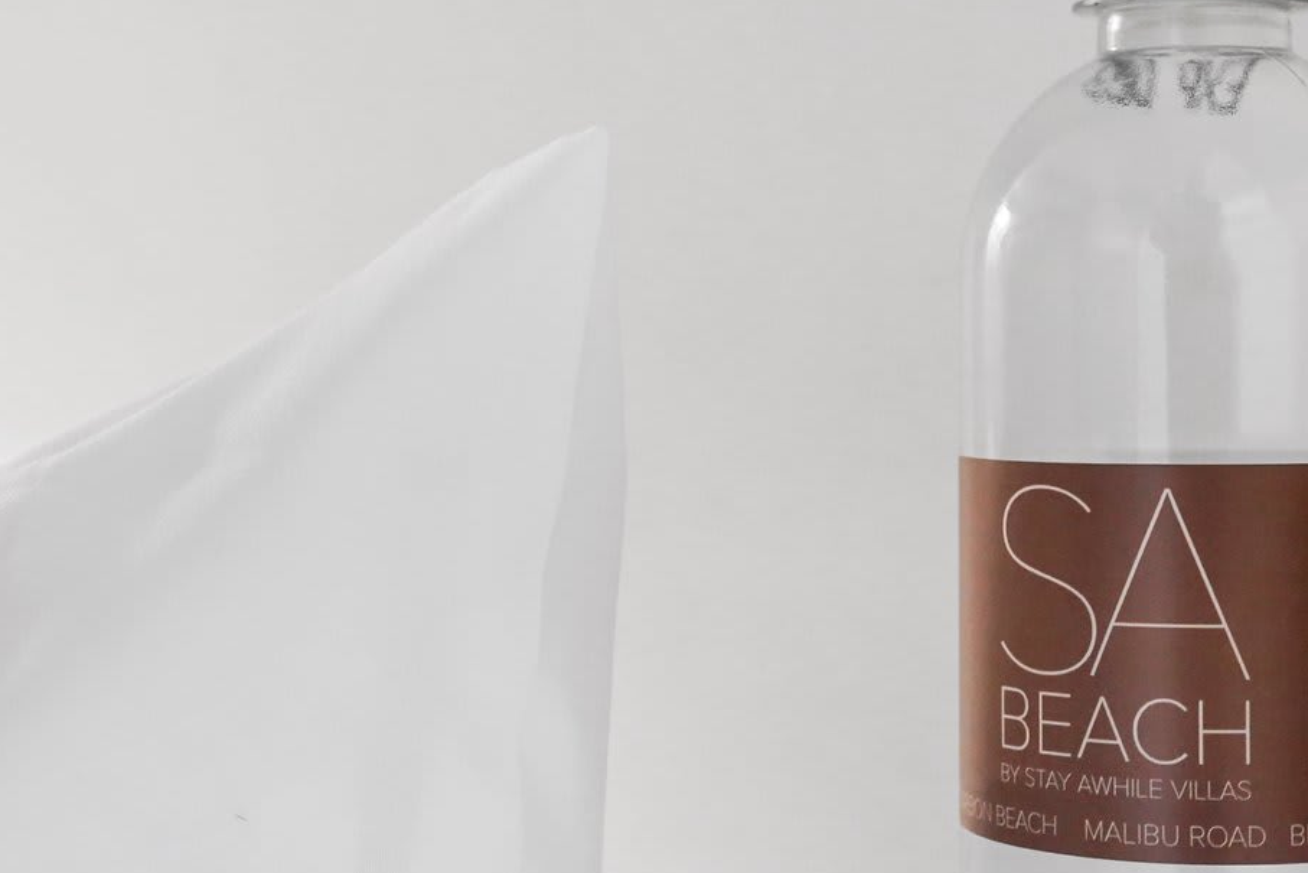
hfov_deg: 25.7
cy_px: 575
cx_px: 711
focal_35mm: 79
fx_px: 2871
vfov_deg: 17.2
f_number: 9
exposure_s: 1/40
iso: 3200
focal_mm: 35
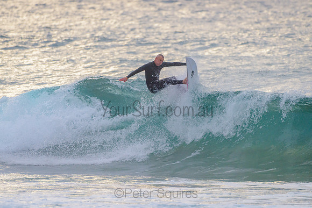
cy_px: 102
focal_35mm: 613
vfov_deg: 2.2
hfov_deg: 3.4
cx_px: 151
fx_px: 5315
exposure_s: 1/1250
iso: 450
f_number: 5.6
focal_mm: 500
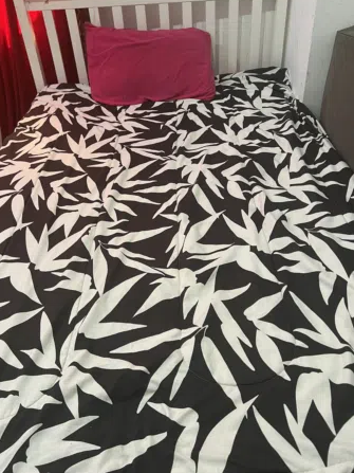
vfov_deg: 58.3
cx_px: 173
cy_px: 216
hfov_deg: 45.4
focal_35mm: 31
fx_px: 423
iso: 160
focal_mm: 5.7
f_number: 1.5
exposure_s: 1/60
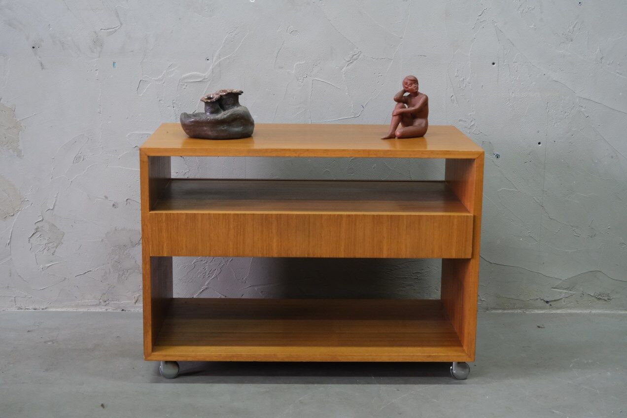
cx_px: 314
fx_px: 940
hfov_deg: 36.9
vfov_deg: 25.1
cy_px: 209
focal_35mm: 54
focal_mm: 35.8
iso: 3200
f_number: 4
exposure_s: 1/52
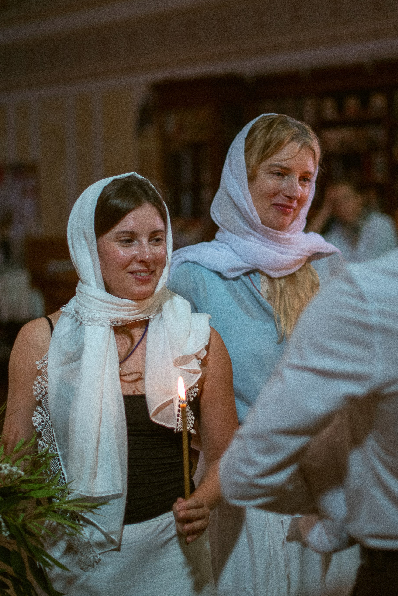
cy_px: 268
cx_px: 272
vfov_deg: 27.0
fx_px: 1242
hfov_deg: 18.1
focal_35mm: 75
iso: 640
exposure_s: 1/500
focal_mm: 50
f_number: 1.4
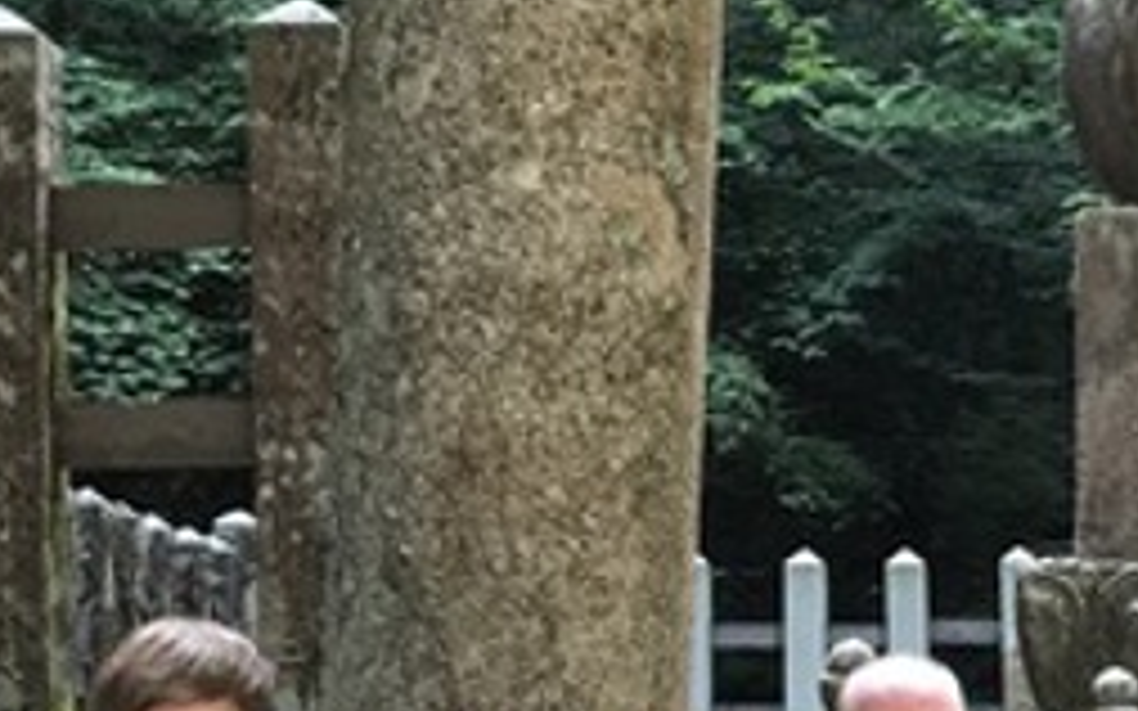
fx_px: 3721
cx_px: 1304
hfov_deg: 16.8
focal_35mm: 120
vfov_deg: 10.6
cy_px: 990
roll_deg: -0.7
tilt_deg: -1.4
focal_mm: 3.99
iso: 32
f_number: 1.8
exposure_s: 1/60
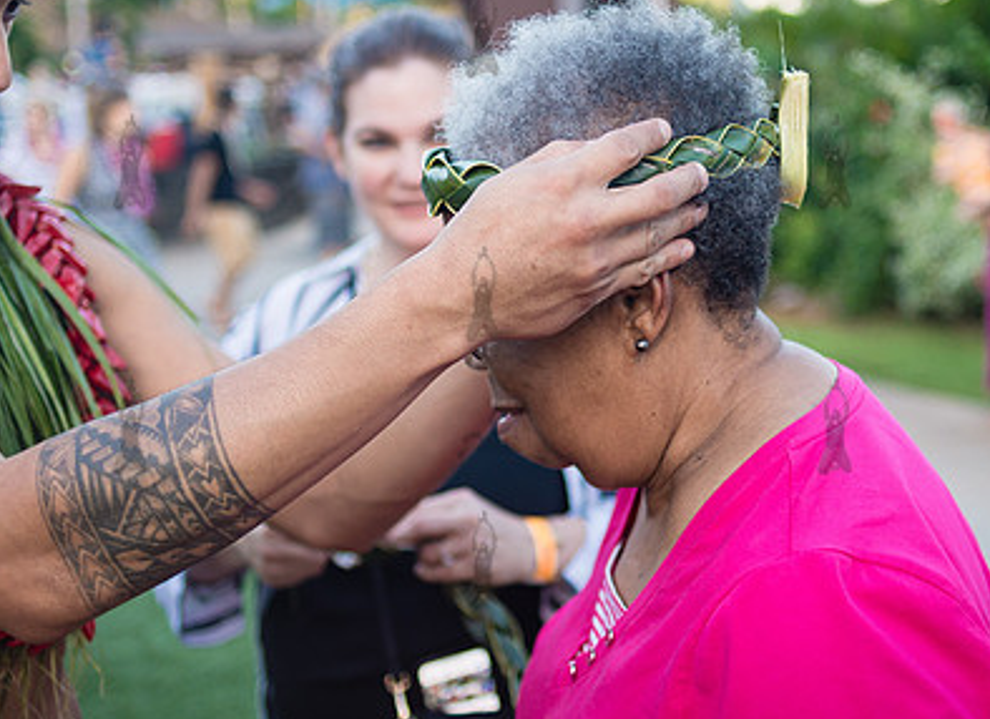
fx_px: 1668
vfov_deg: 24.3
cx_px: 612
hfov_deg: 32.9
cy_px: 336
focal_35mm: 59
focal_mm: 35
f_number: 2.5
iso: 400
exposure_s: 1/400
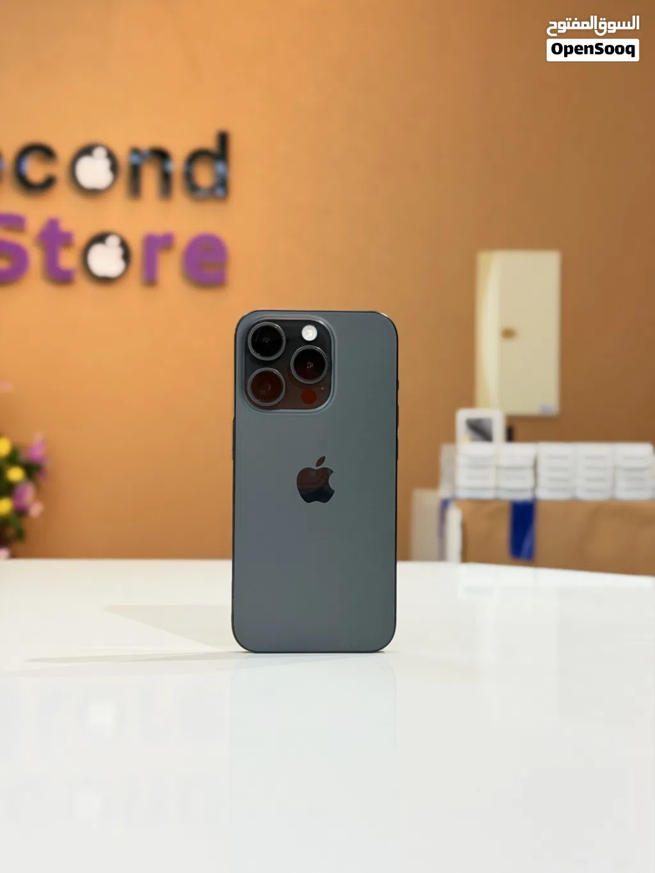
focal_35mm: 48
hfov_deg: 30.3
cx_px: 328
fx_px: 1211
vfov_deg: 39.7
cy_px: 436
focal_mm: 6.76
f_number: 1.78
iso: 80
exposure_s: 1/538
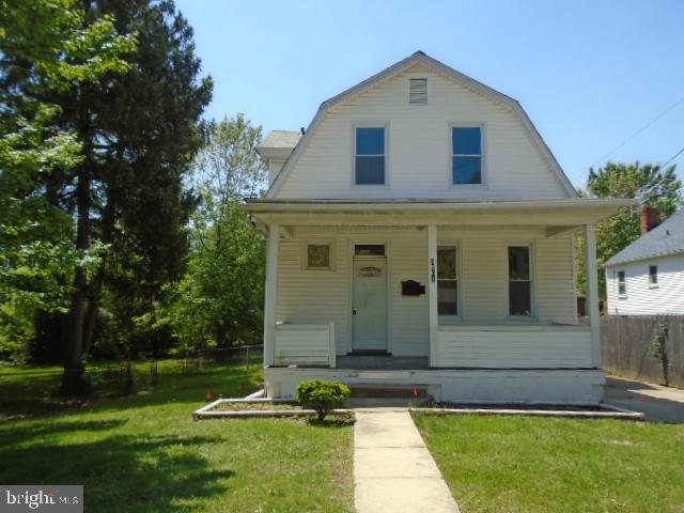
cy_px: 256
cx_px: 342
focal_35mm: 26
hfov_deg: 67.3
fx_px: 514
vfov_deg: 53.1
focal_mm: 4.6
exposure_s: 1/800
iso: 100
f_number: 3.2
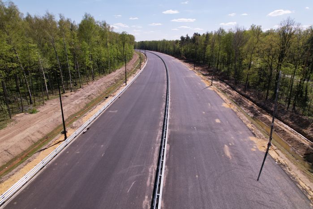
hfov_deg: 78.6
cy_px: 104
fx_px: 191
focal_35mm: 22
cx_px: 156
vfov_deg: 57.2
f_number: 2.8
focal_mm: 8.38
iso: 140
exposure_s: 1/80
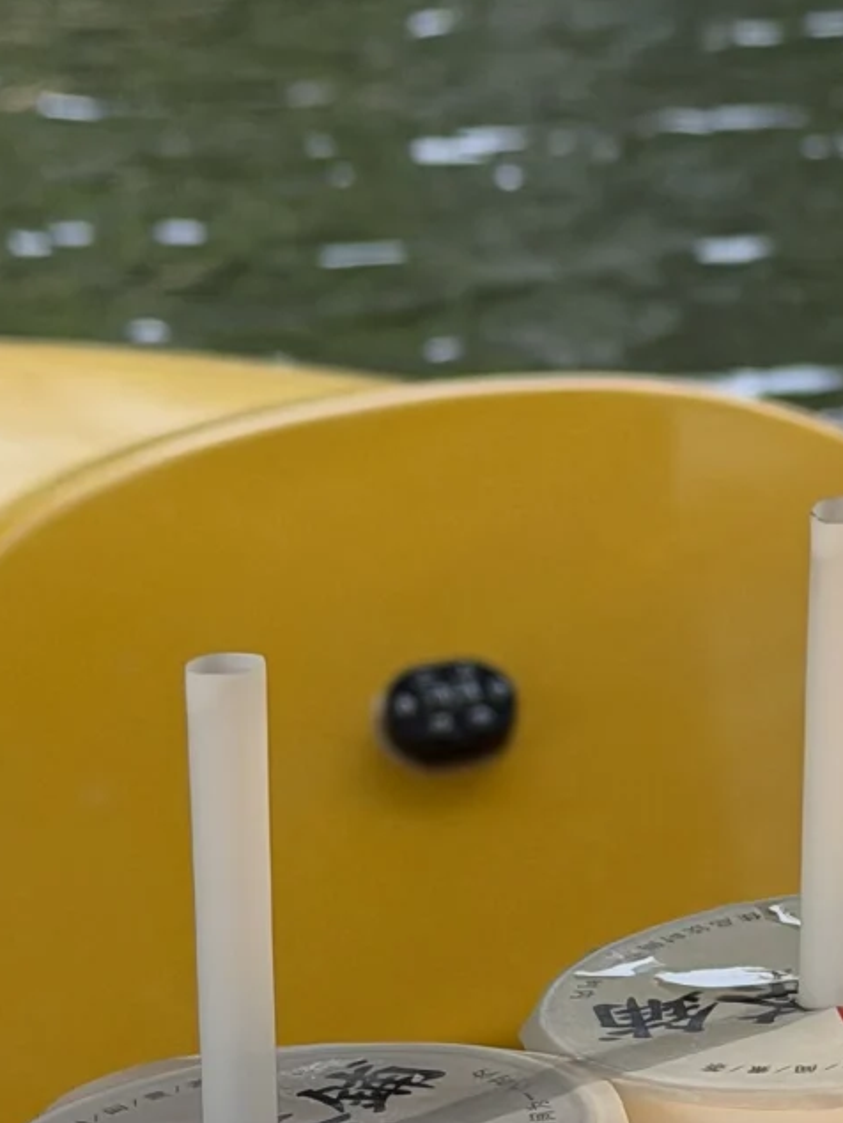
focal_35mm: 109
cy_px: 1197
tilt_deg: -18.7
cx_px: 464
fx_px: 3537
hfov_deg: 13.6
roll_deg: +4.6
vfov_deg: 17.5
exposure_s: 1/1307
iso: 64
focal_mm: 6.76
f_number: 1.78
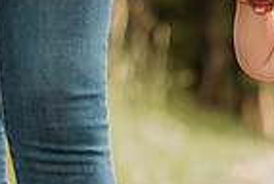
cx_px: 376
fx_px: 2791
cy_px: 63
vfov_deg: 3.8
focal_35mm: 366
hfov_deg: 5.6
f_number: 2
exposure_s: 1/1250
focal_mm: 50
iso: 400
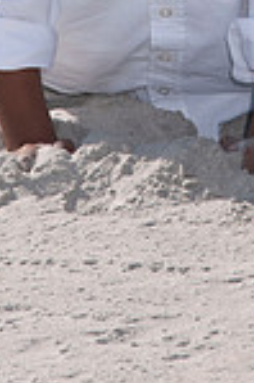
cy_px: -121
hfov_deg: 2.9
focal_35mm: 476
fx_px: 5049
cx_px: 183
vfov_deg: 4.3
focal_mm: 105
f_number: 11
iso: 100
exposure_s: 1/250
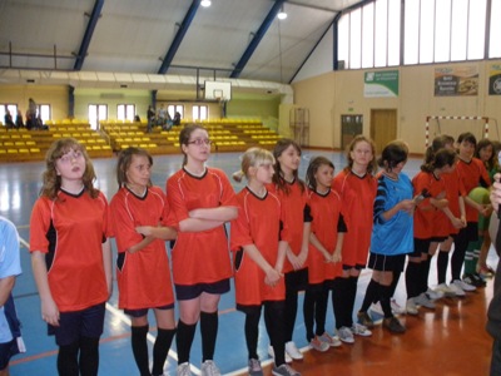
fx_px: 521
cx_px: 250
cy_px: 188
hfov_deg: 51.4
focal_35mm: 36
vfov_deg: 39.7
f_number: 3.5
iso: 400
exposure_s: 1/30
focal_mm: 6.3
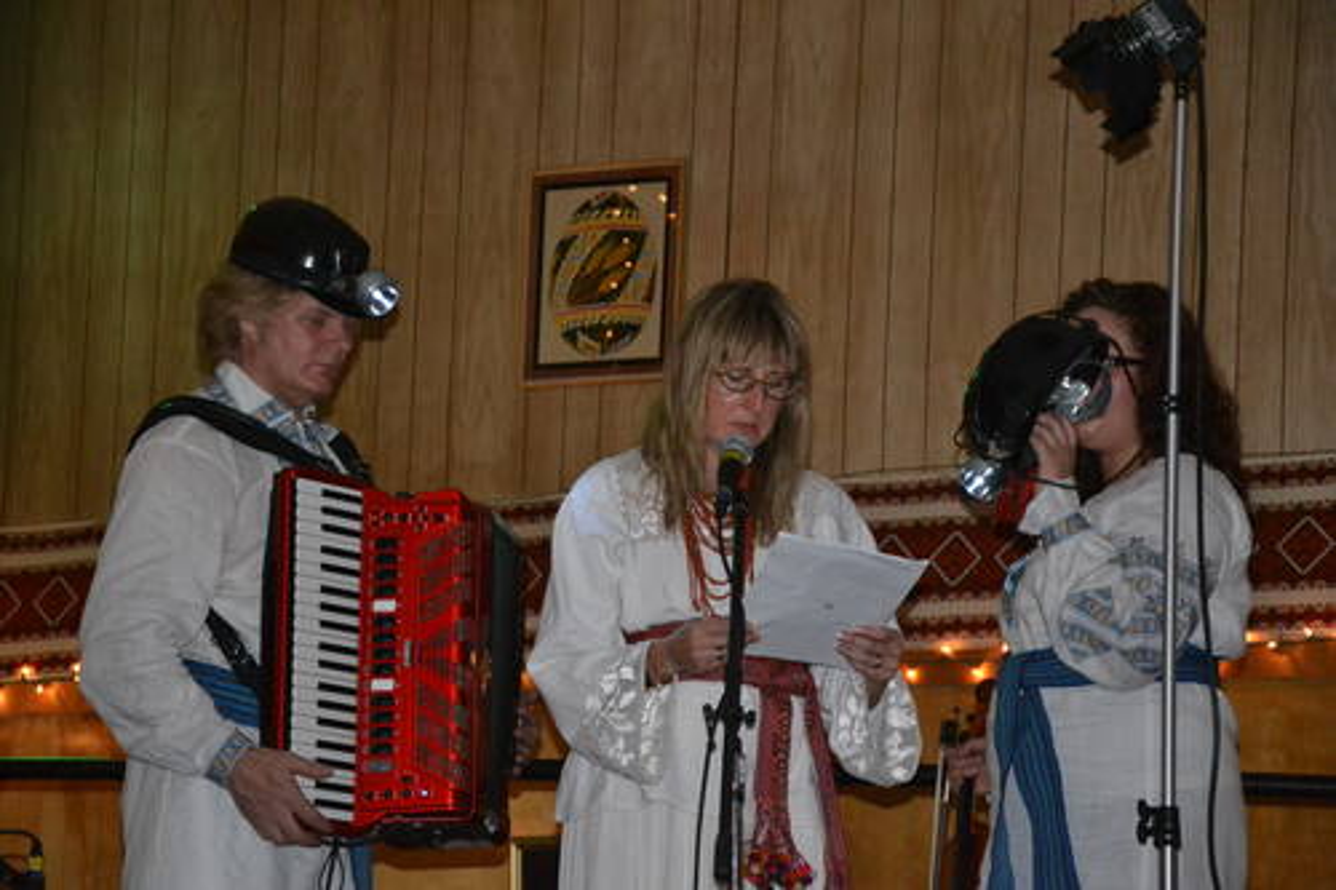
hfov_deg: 15.2
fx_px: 5008
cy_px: 445
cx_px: 668
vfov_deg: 10.2
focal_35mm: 135
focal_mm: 90
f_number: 5.6
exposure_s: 1/60
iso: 3200
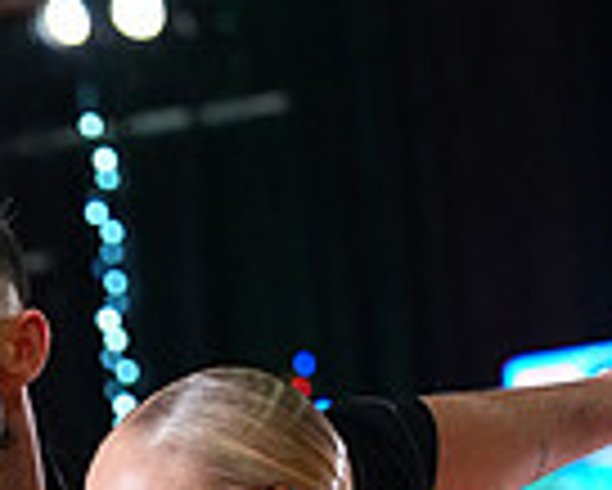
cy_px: 1250
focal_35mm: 500
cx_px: 142
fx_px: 9063
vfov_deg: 3.1
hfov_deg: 3.9
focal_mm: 125
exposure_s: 1/400
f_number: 5
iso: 8000
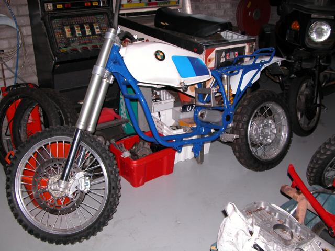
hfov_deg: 52.6
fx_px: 339
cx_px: 168
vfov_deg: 40.7
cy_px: 126
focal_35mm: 35
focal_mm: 8.9
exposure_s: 1/60
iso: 100
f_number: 3.2
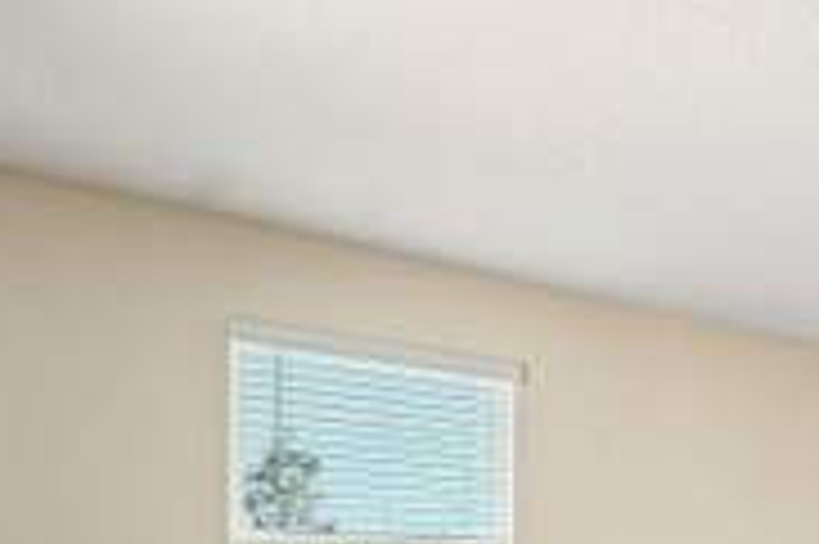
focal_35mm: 37
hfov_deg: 35.8
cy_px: 569
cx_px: 1053
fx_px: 841
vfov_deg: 32.4
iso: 100
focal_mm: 14
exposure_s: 1/6
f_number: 11
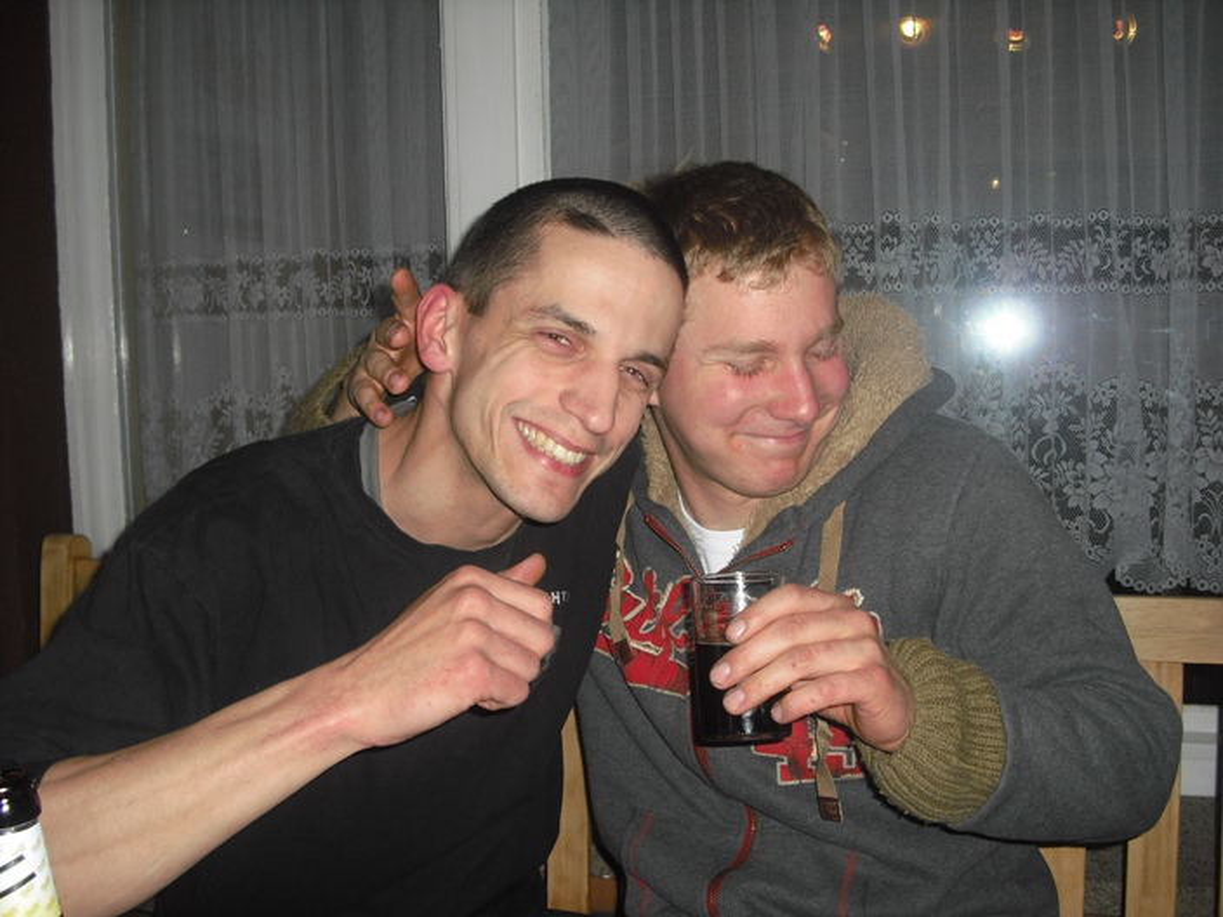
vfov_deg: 37.7
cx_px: 612
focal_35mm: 38
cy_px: 458
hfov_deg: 49.0
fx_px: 1343
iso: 100
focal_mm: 6.2
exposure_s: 1/60
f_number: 2.8
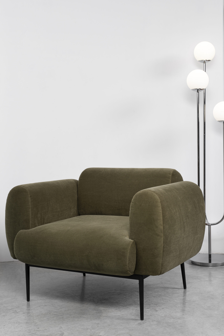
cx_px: 112
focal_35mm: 50
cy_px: 168
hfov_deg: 27.0
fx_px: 467
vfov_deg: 39.6
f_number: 6.3
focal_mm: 50
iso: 200
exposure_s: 1/160
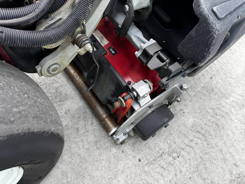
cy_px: 92
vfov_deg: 56.8
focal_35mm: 24
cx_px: 122
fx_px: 170
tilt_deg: -61.6
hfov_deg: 71.6
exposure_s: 1/120
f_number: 1.78
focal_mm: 6.76
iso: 200
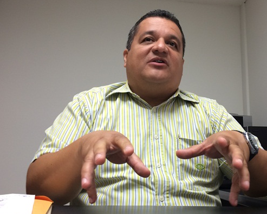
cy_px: 100
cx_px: 164
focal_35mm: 38
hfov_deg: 47.5
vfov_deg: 39.2
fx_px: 300
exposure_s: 1/30
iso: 80
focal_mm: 4.12
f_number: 2.2
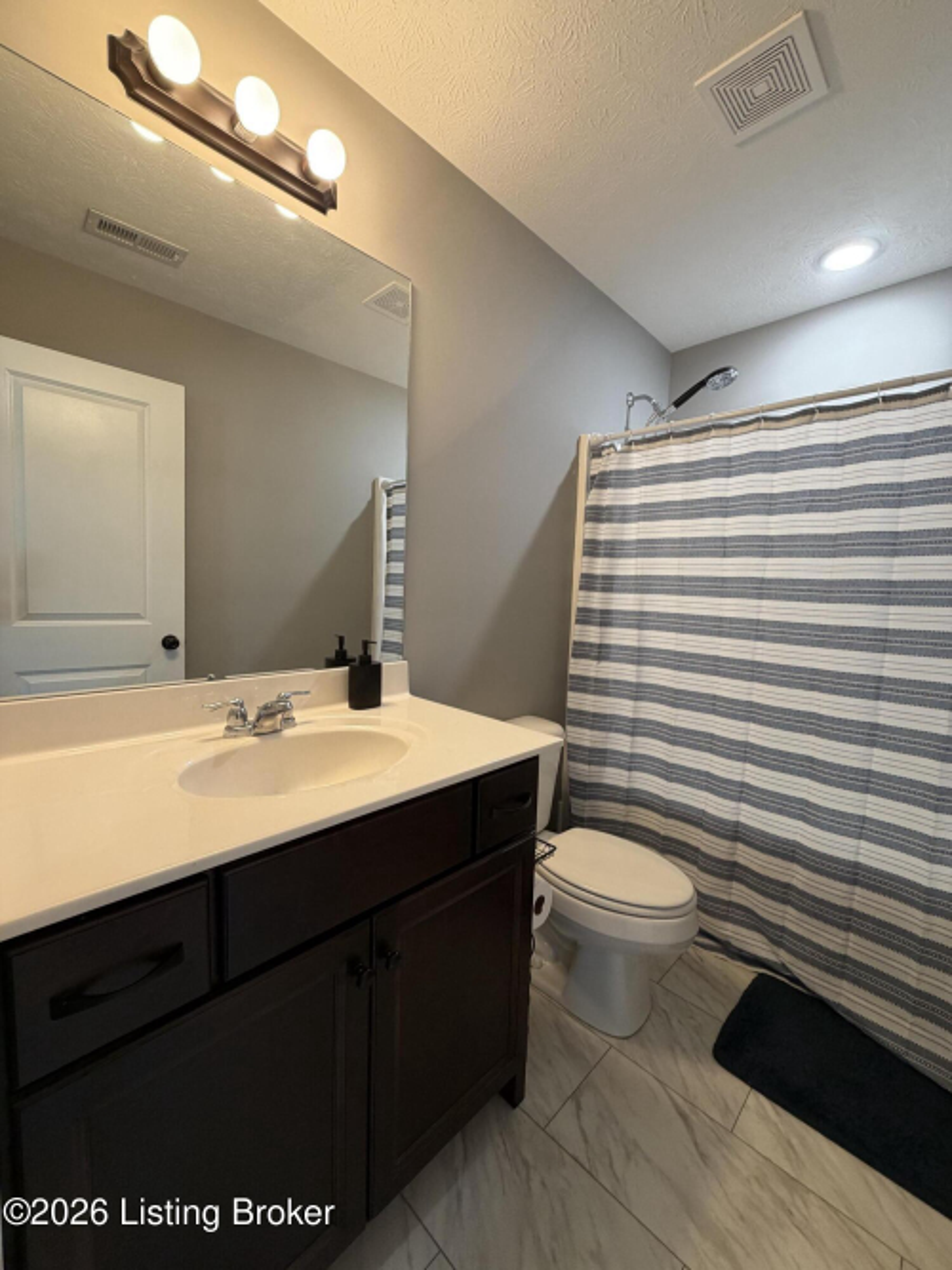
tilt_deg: -5.5
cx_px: 476
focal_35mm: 14
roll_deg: -2.0
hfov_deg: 85.7
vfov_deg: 102.1
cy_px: 635
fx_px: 514
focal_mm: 2.22
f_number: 2.2
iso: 200
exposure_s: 1/60
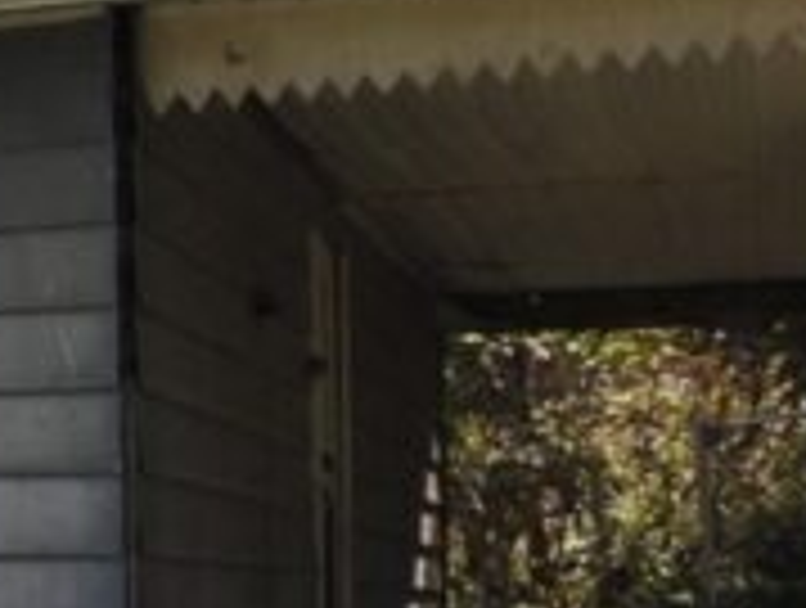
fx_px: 2496
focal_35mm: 107
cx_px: -932
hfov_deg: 14.4
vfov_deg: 13.8
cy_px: 455
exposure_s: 1/200
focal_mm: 4.3
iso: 100
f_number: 4
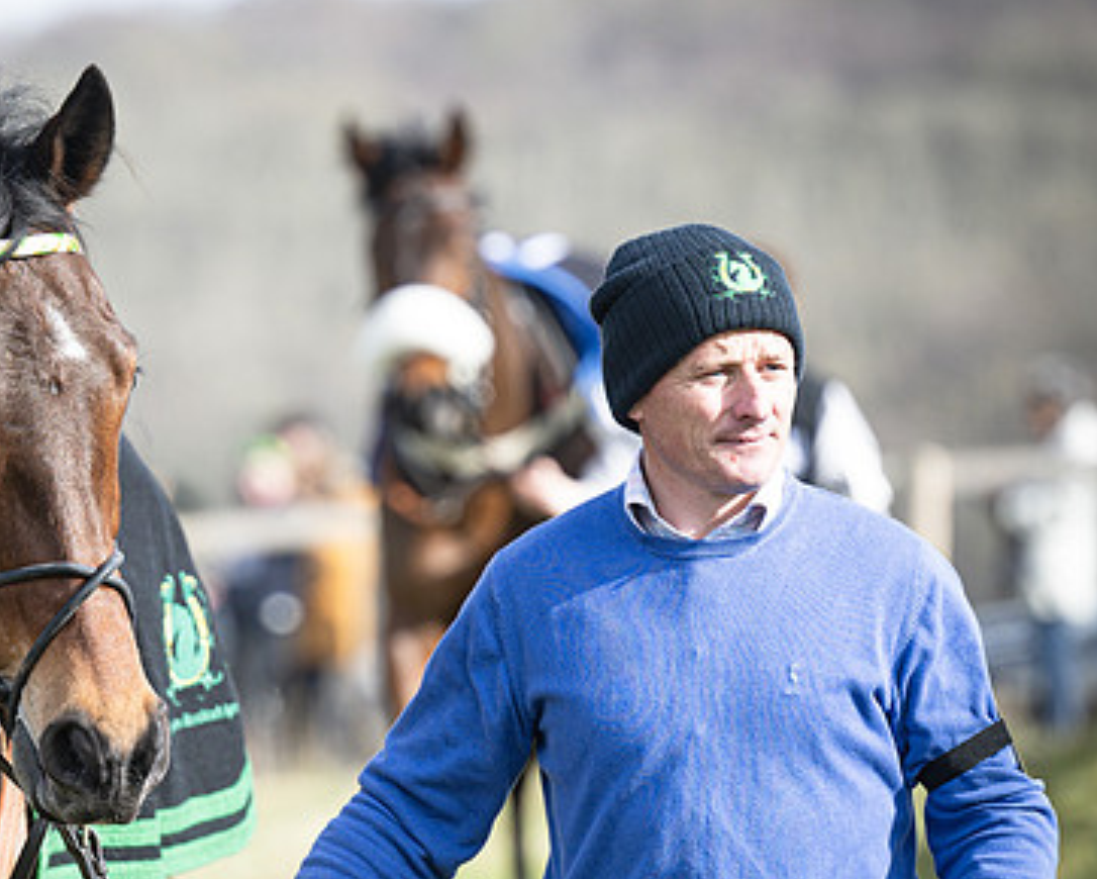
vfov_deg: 4.1
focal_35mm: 380
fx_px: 12344
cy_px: 521
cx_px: 337
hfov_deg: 5.1
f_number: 2.8
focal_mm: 145
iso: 160
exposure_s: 1/1250
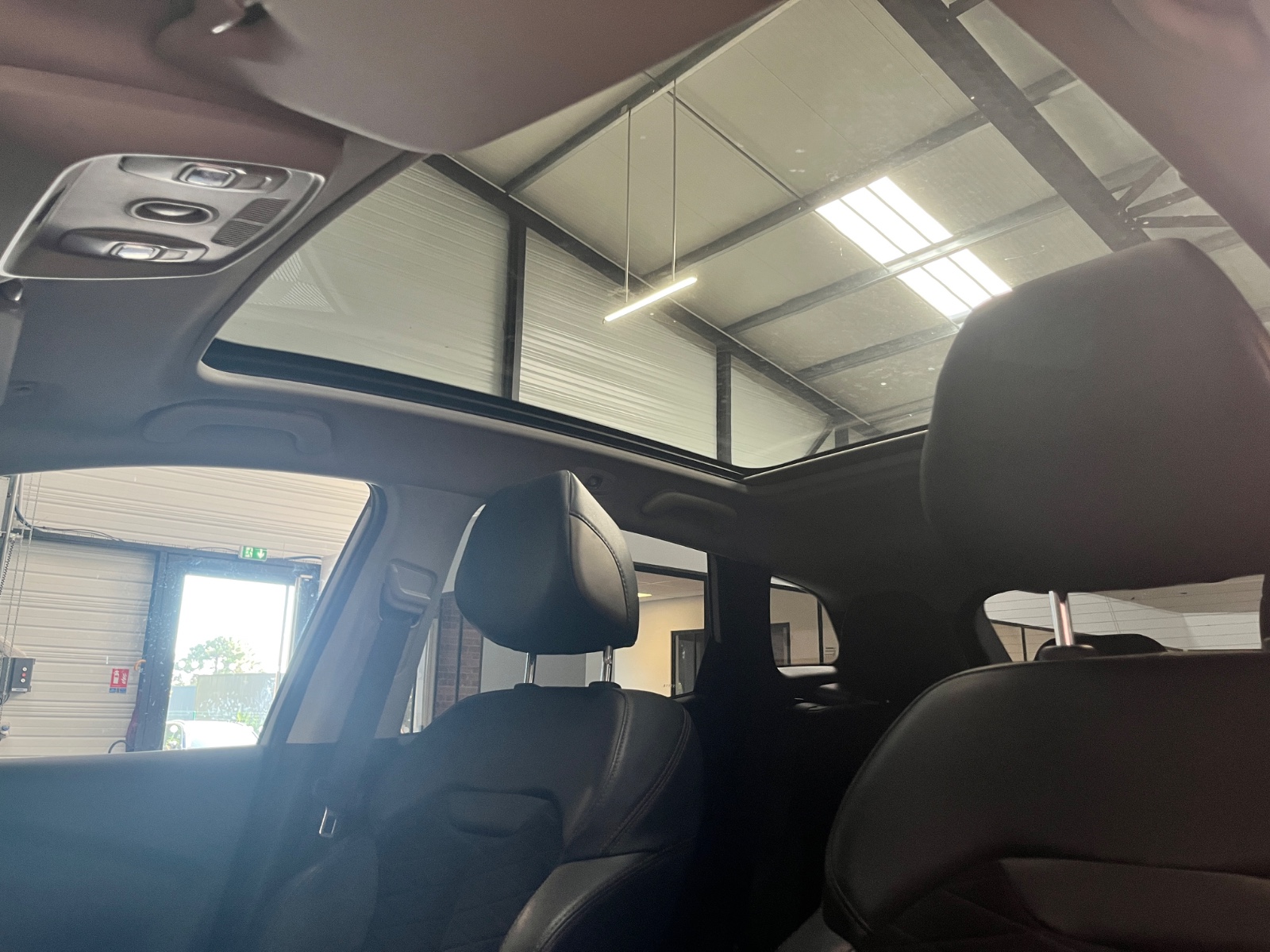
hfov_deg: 67.3
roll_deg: -0.5
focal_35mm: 26
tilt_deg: +13.1
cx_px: 635
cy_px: 476
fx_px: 954
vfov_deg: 53.1
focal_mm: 5.1
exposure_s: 1/50
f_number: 1.6
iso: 100
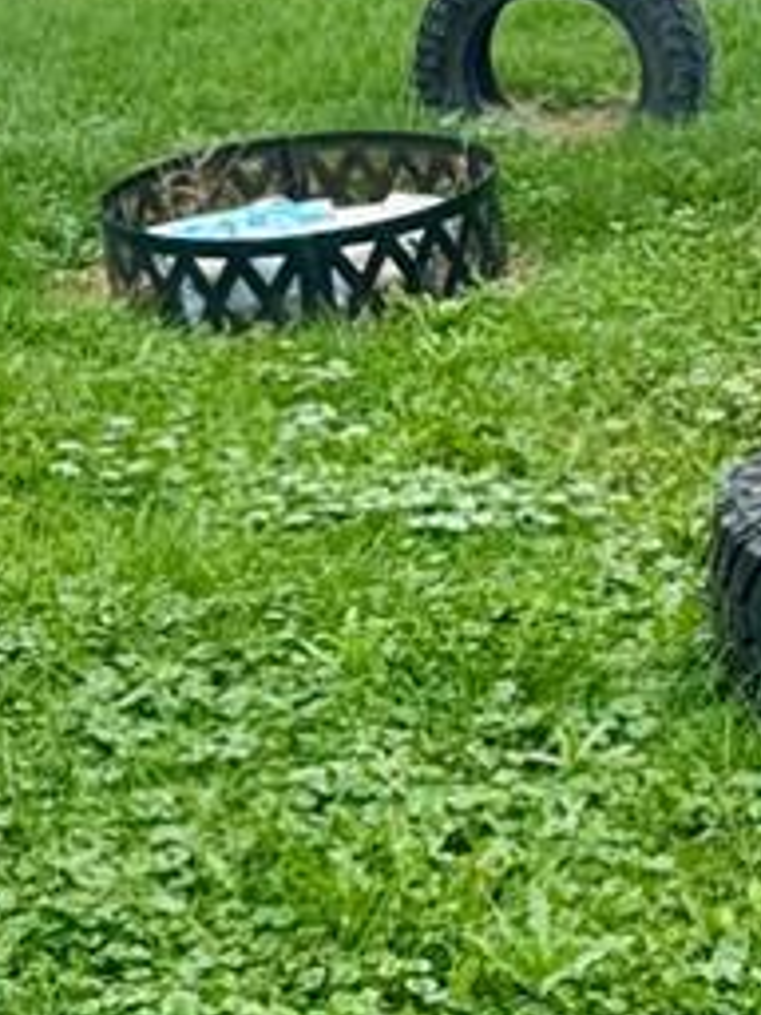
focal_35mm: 82
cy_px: 250
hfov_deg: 17.5
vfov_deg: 23.6
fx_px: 2404
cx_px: 779
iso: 40
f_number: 2.2
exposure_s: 1/569
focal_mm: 2.22
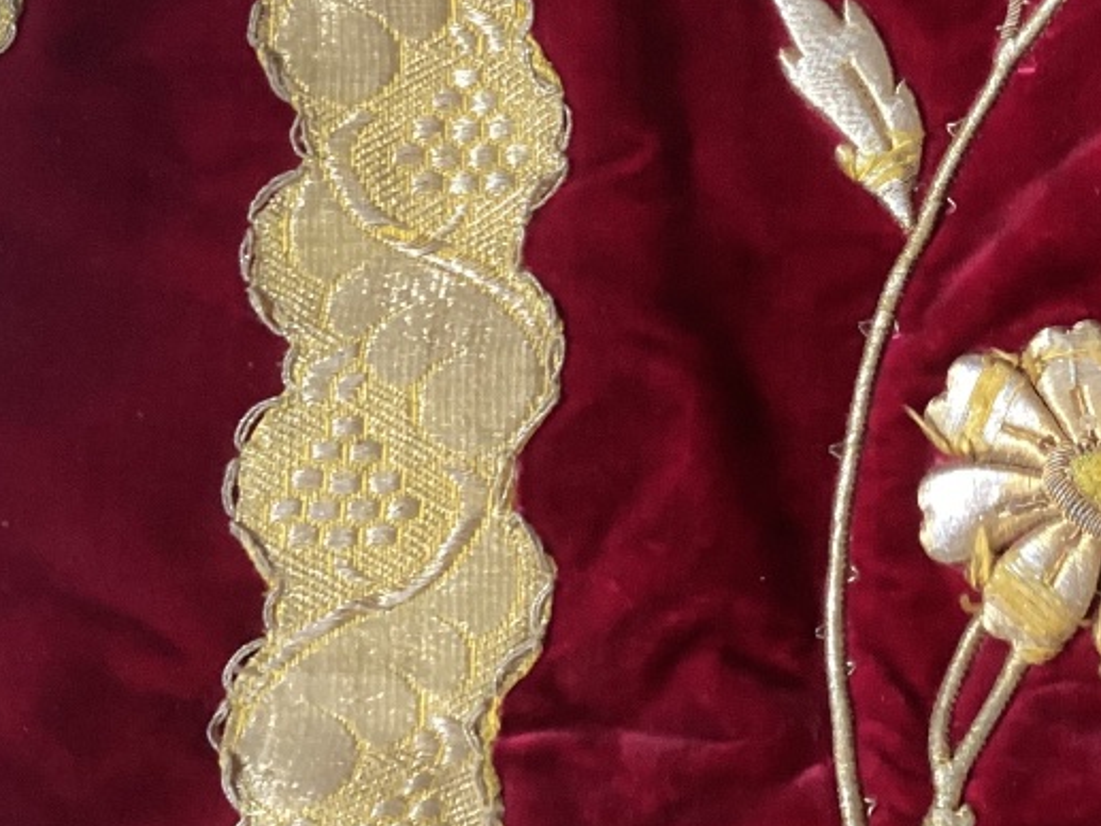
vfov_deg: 20.3
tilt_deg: -84.3
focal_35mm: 72
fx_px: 2291
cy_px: 192
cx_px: 1069
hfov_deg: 25.8
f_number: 2.4
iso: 250
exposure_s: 1/40
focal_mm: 3.3
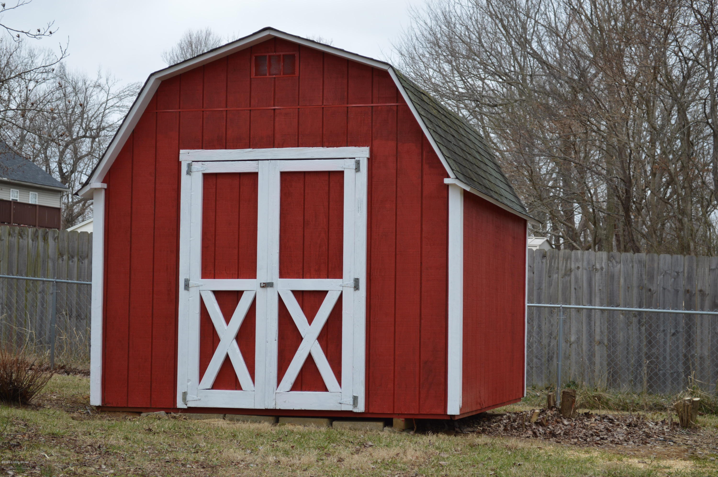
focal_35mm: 72
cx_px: 359
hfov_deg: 28.1
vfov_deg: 18.9
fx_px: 1435
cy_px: 238
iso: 110
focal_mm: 48
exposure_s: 1/125
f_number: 5.6
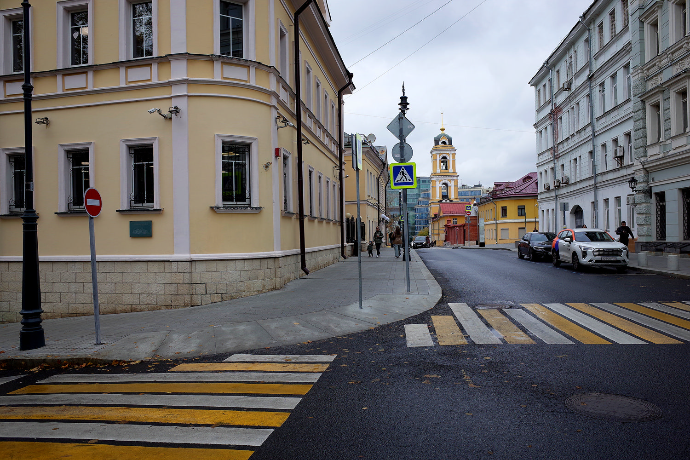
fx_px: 537
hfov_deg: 65.5
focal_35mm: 28
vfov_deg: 46.4
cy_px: 230
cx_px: 345
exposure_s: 1/250
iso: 100
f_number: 5.6
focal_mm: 18.3
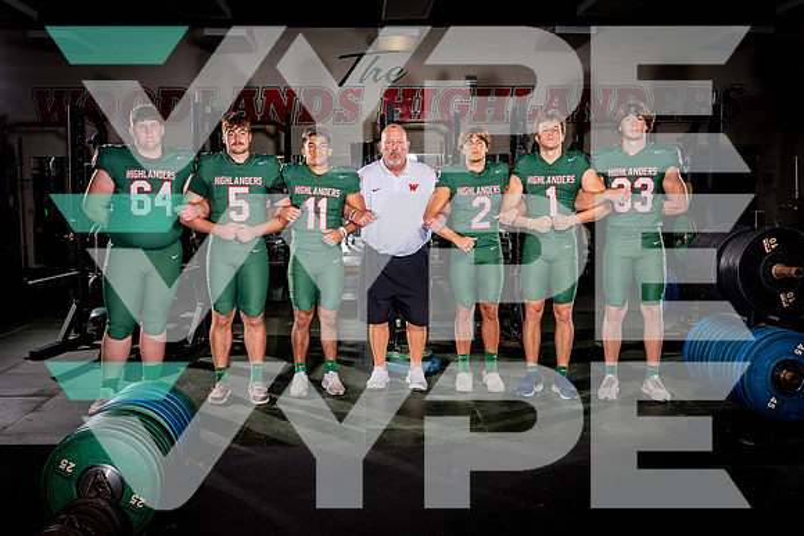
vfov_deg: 38.2
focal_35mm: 35
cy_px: 247
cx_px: 372
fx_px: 773
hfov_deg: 54.9
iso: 200
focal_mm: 27
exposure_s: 1/250
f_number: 5.6
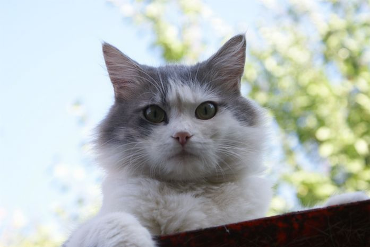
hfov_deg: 19.4
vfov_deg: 13.1
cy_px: 124
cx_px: 185
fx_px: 1080
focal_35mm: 105
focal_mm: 70
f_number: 7.1
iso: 100
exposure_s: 1/60
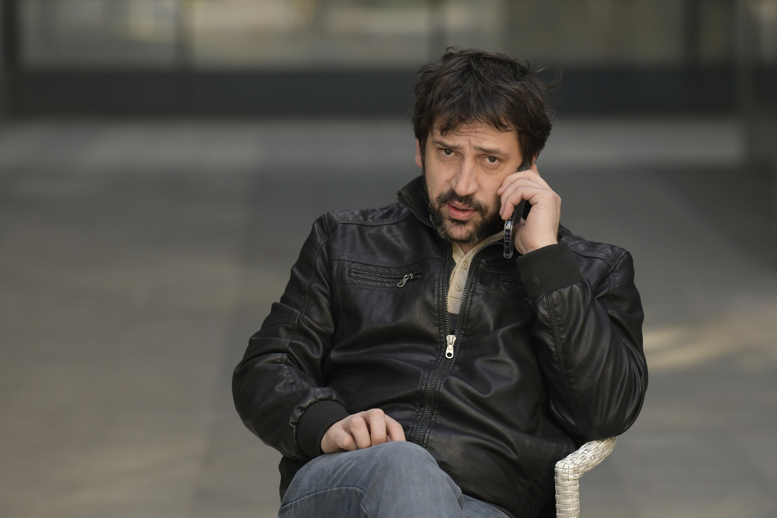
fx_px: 4359
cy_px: 254
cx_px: 398
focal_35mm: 202
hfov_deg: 10.2
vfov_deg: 6.8
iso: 1000
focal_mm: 190
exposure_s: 1/640
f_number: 4.5
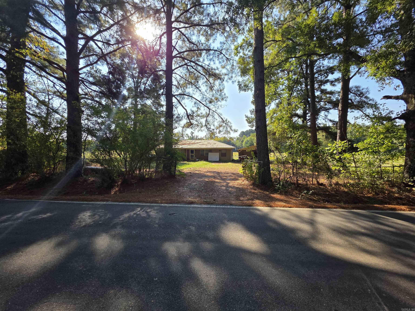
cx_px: 208
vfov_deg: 89.9
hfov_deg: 106.2
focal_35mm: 13
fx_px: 156
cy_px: 156
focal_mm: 2.2
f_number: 1.9
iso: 40
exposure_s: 1/1047
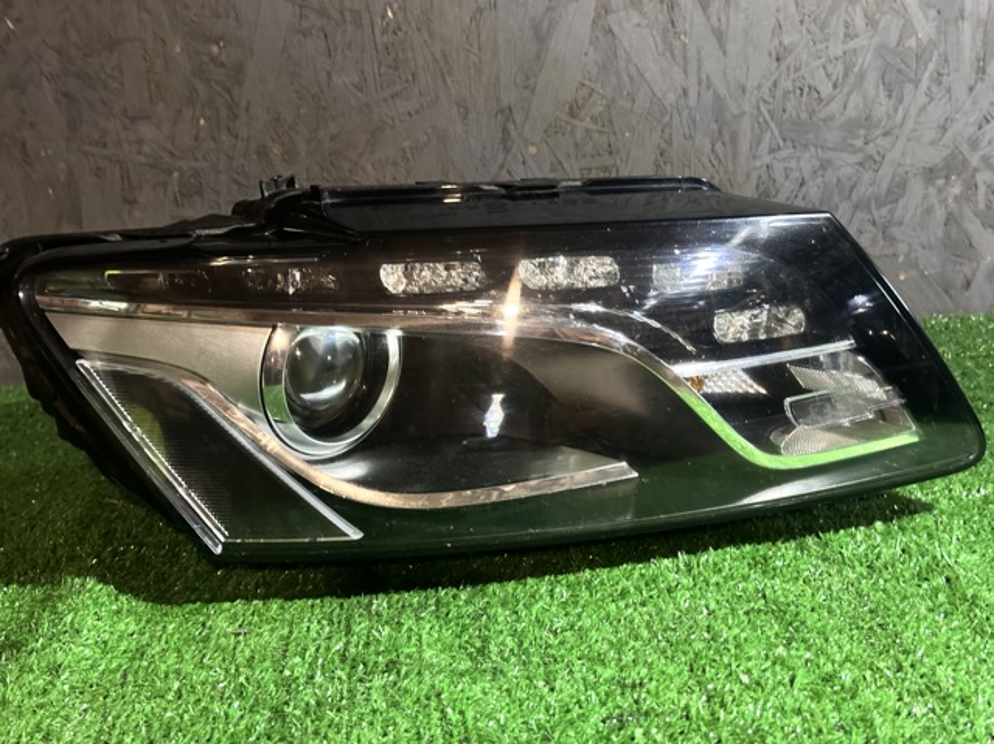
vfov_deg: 30.2
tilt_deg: -15.5
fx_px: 1377
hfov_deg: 39.7
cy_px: 372
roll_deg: +3.4
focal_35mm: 48
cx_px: 497
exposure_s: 1/40
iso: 400
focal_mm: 6.86
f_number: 1.78
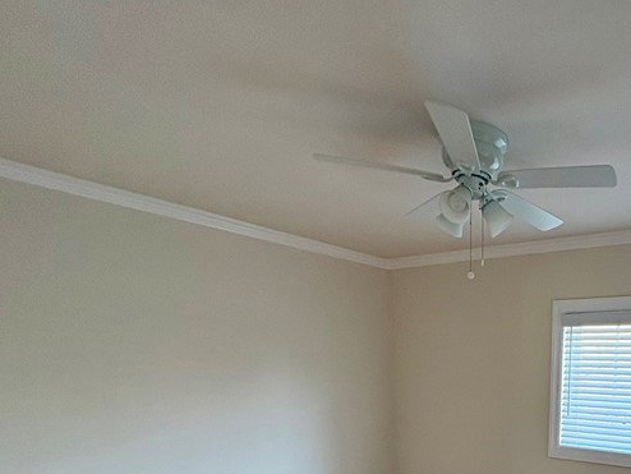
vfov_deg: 41.6
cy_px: 479
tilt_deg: -10.8
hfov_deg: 55.2
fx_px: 529
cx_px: 543
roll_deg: -2.2
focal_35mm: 29
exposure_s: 1/79
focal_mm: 2.22
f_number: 2.2
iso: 250
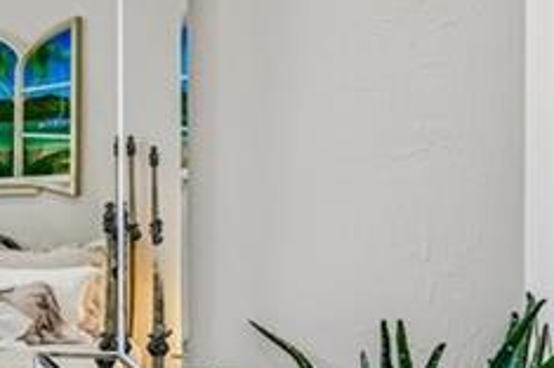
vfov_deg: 21.9
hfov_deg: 19.6
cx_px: -533
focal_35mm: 61
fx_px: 937
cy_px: 291
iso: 400
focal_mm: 14
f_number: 8
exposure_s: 1/13
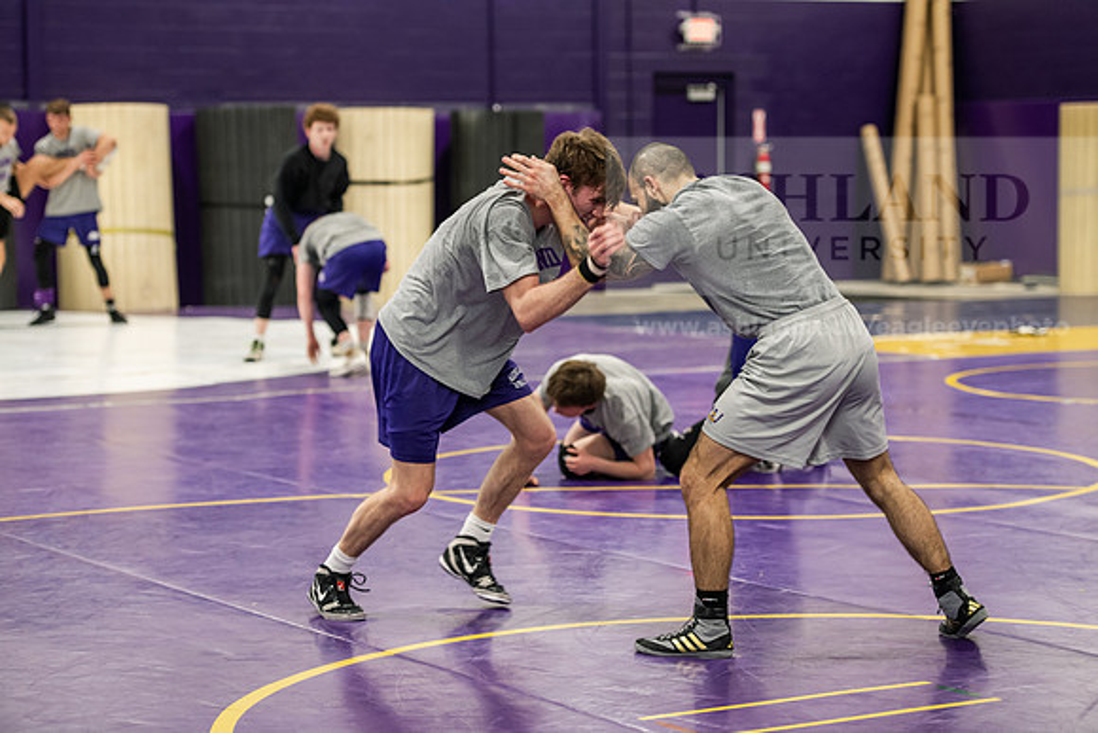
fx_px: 2898
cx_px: 549
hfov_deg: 21.5
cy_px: 366
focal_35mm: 95
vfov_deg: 14.4
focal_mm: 95
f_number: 3.2
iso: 1600
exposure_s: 1/200
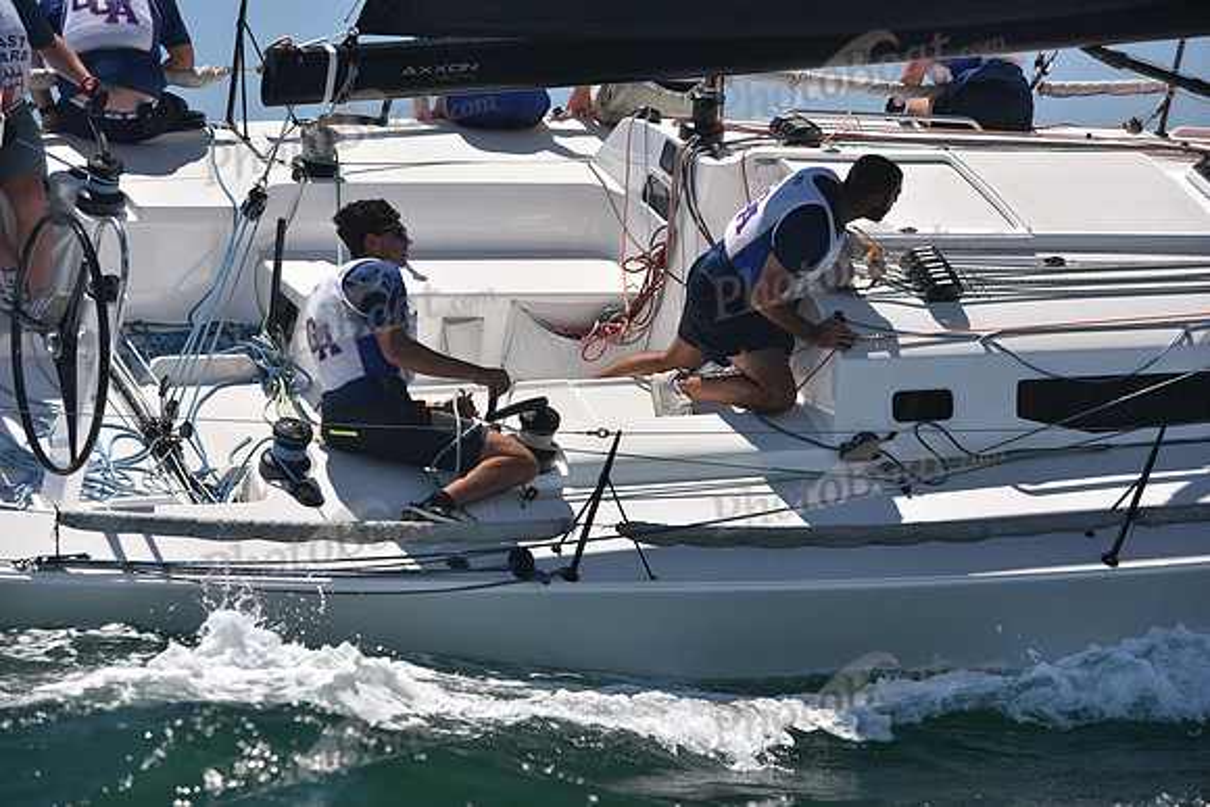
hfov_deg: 14.2
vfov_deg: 9.5
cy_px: 404
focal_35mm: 145
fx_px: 4875
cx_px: 605
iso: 320
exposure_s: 1/800
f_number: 6.3
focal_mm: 145
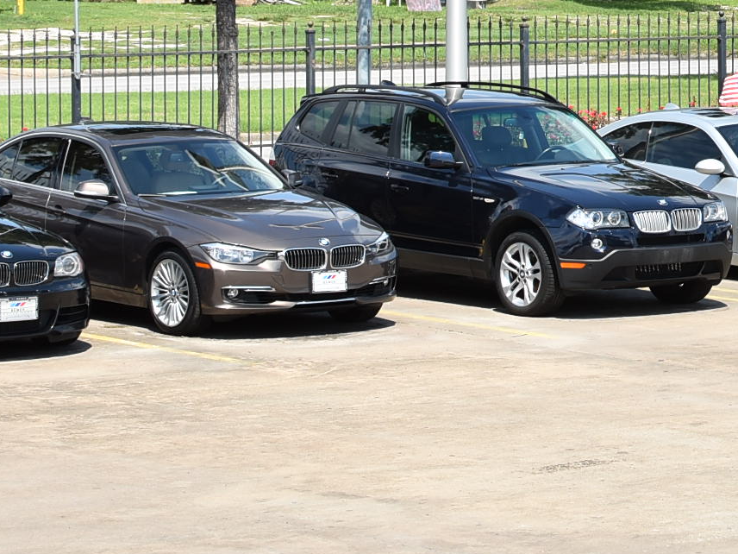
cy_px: 0
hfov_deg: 11.0
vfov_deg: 8.4
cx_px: 856
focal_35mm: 177
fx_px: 3767
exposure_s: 1/200
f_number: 8
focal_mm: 35
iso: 100
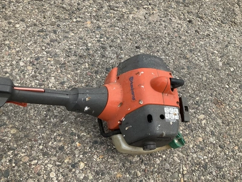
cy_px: 91
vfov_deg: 48.2
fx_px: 203
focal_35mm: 29
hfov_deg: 61.7
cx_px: 121
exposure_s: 1/1451
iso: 25
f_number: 1.8
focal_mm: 3
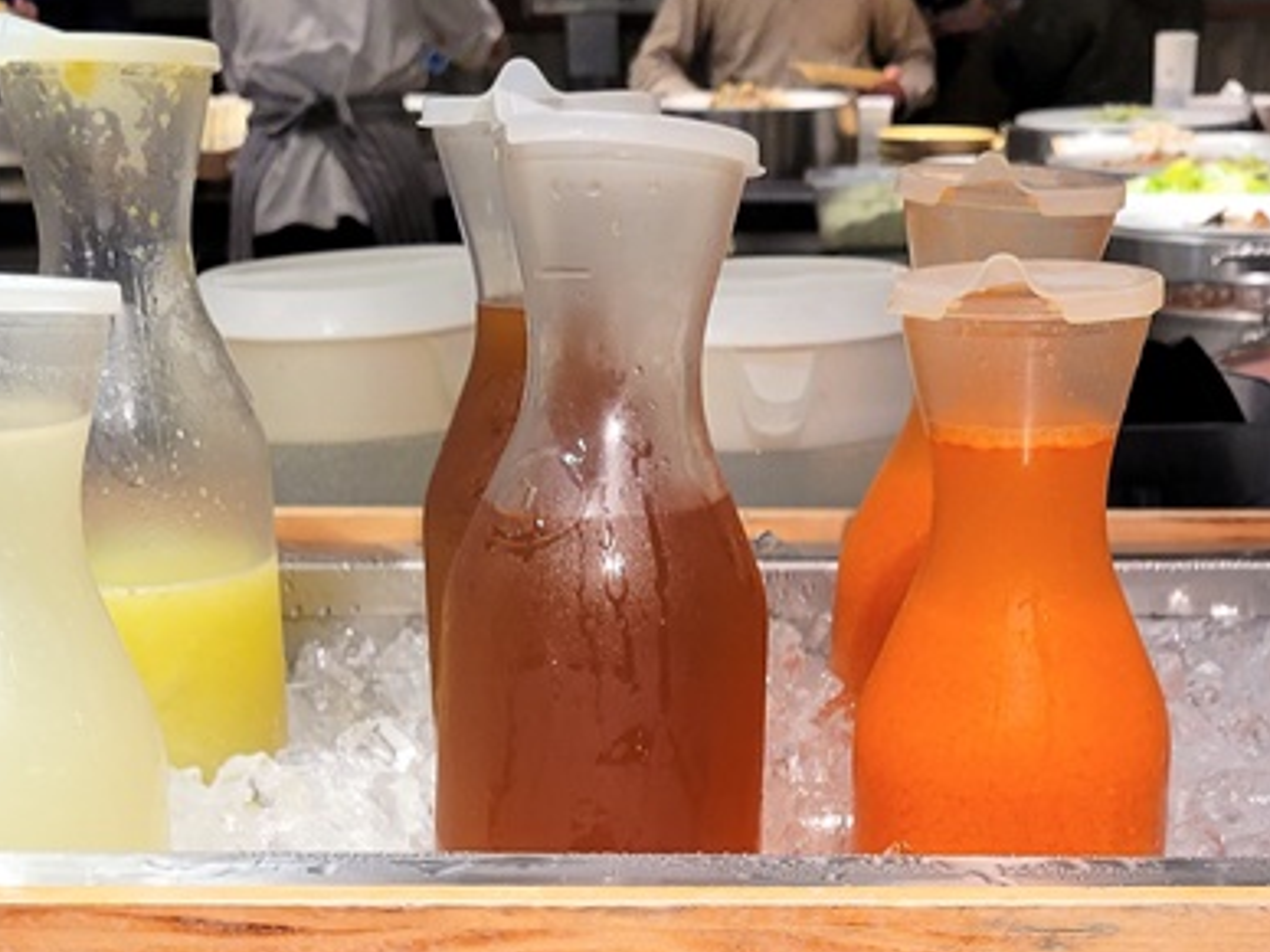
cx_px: 714
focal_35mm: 67
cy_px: 1047
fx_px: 2458
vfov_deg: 20.9
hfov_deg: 28.9
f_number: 1.8
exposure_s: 1/120
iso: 200
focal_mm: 5.4
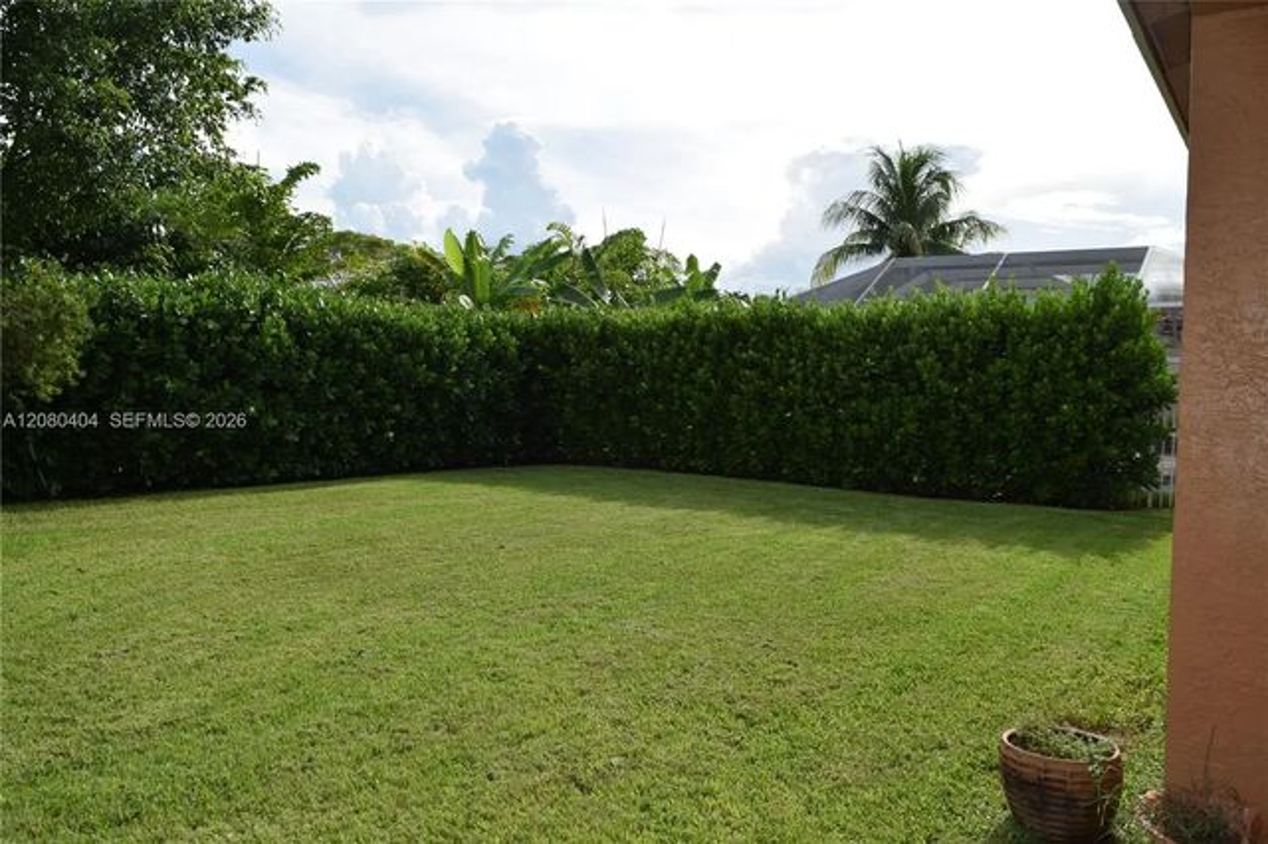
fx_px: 950
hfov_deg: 67.4
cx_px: 634
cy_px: 422
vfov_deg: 47.9
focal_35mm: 27
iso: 100
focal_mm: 18
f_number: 9
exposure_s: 1/200
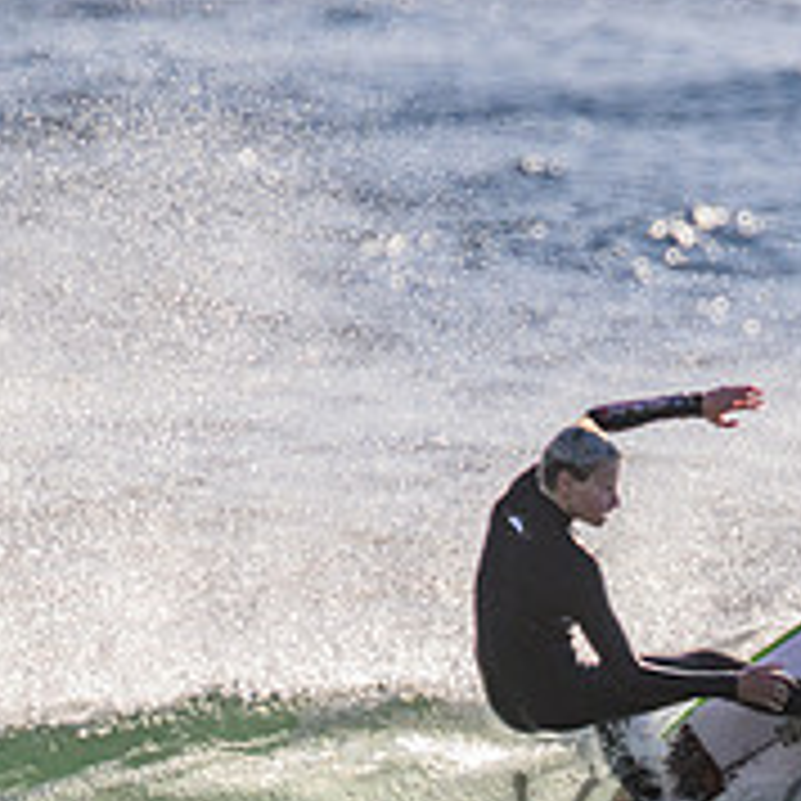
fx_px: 47961
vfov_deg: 1.0
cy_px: 803
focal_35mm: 1832
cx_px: 976
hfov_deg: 1.0
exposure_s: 1/2000
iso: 1250
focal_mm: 660
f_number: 11
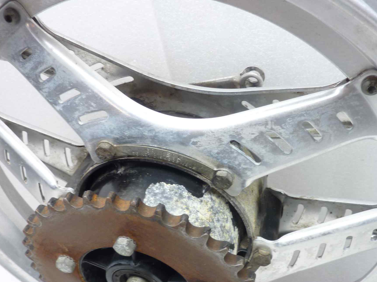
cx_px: 189
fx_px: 403
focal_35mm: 37
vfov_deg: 38.5
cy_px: 170
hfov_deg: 50.1
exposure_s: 1/8
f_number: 3.3
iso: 80
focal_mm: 4.1
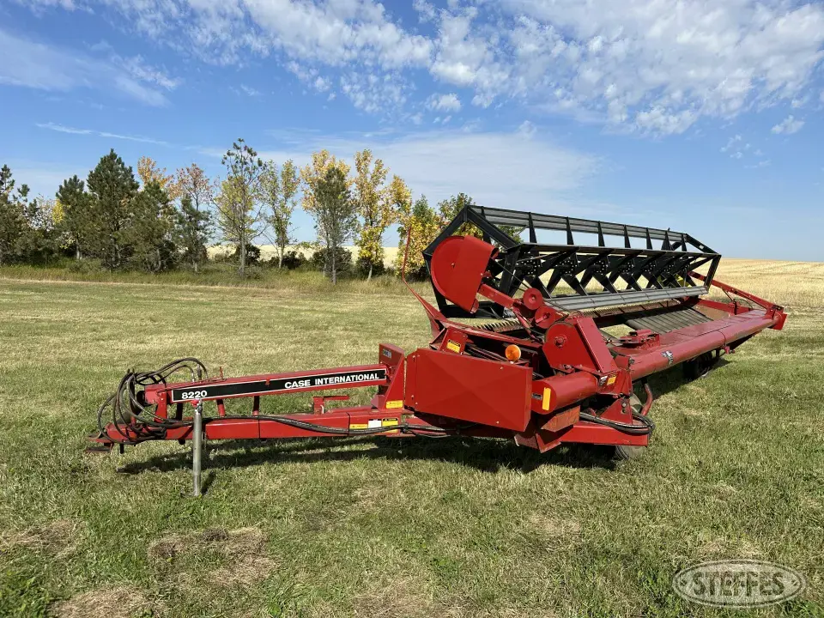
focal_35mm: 24
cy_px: 309
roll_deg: +0.6
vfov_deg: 56.8
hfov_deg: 71.6
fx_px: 571
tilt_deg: -2.4
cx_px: 412
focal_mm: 6.86
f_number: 1.78
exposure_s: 1/5525
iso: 80
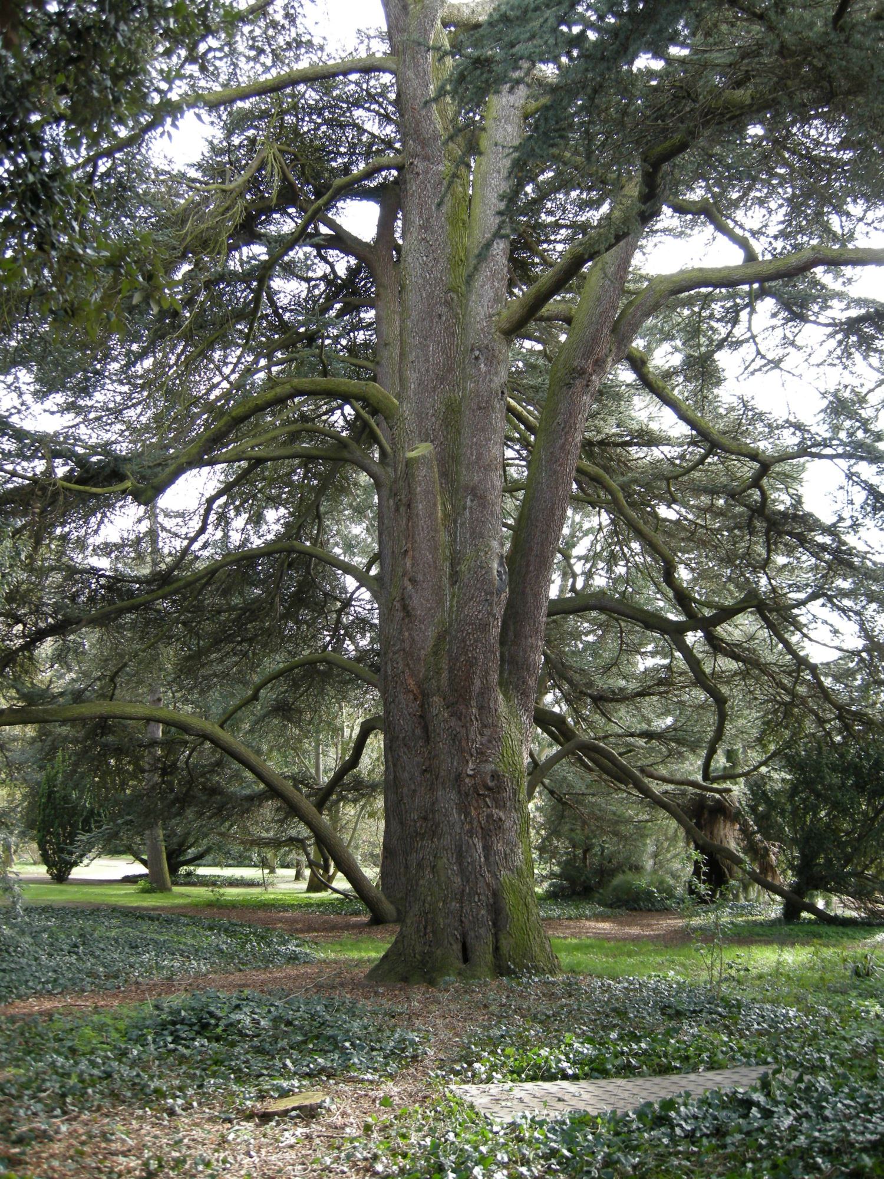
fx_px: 1192
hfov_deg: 40.7
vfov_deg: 52.6
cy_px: 590
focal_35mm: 35
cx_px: 442
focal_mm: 7.5
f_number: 2.7
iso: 64
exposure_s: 1/66.8
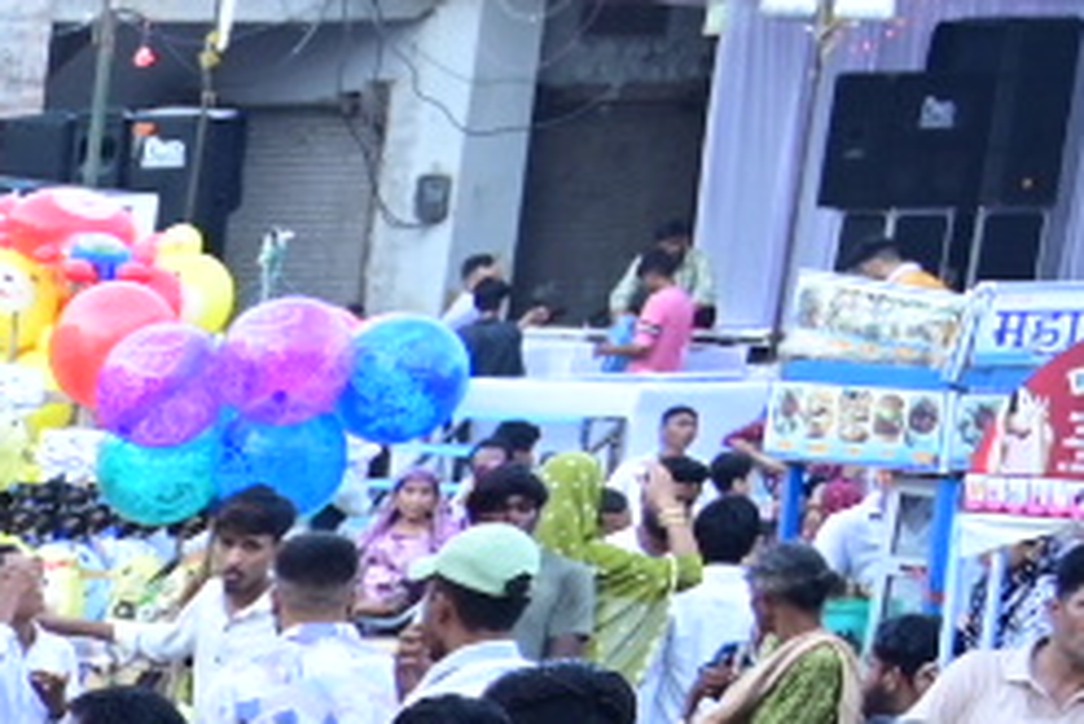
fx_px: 5724
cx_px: -2405
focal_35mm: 190
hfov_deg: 8.6
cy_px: 1839
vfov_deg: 6.8
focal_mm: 29
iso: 1000
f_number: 5
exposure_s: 1/125
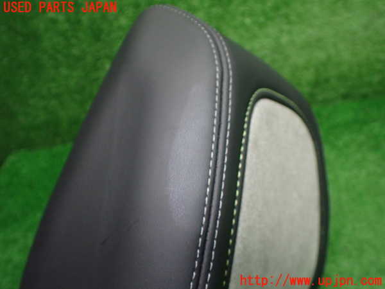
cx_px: 192
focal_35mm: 30
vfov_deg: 46.8
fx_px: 334
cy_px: 144
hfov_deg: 60.0
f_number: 2.3
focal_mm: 5.4
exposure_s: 1/125
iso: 640
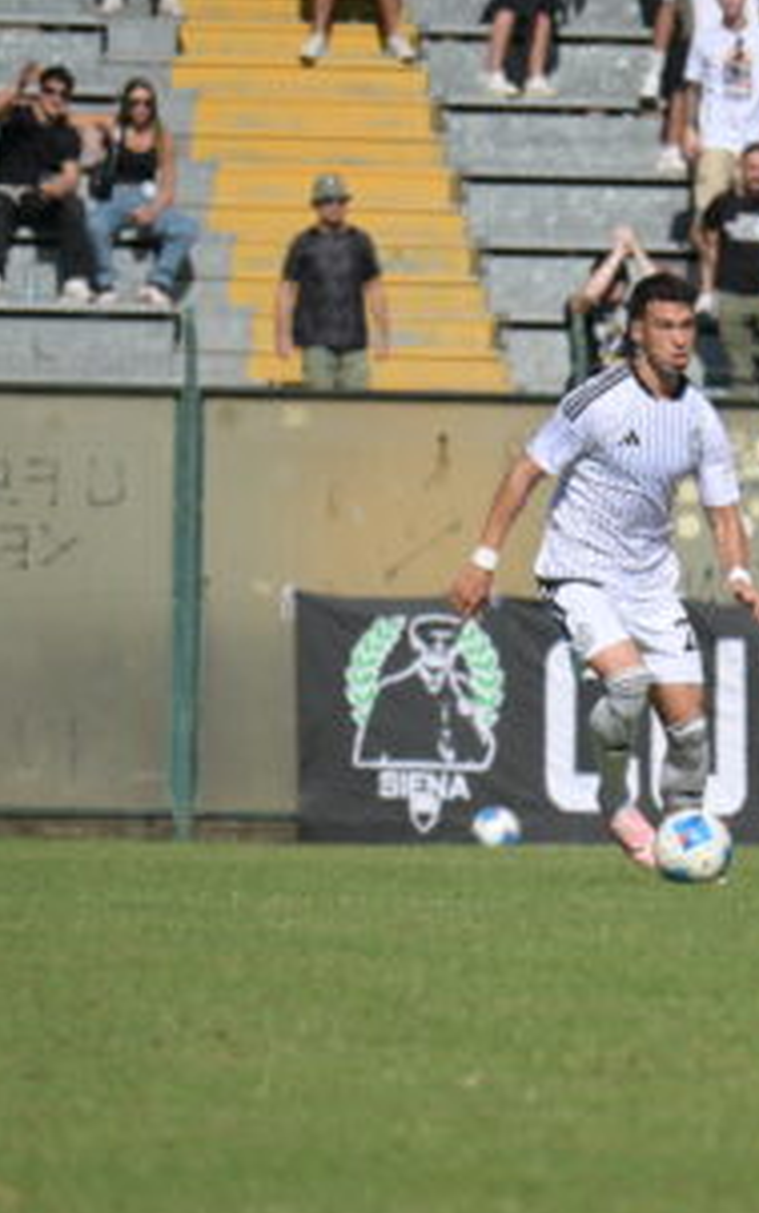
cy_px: 564
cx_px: 691
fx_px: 22881
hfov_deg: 1.9
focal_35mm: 692
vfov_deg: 3.0
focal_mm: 250
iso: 200
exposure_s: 1/1600
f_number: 6.3
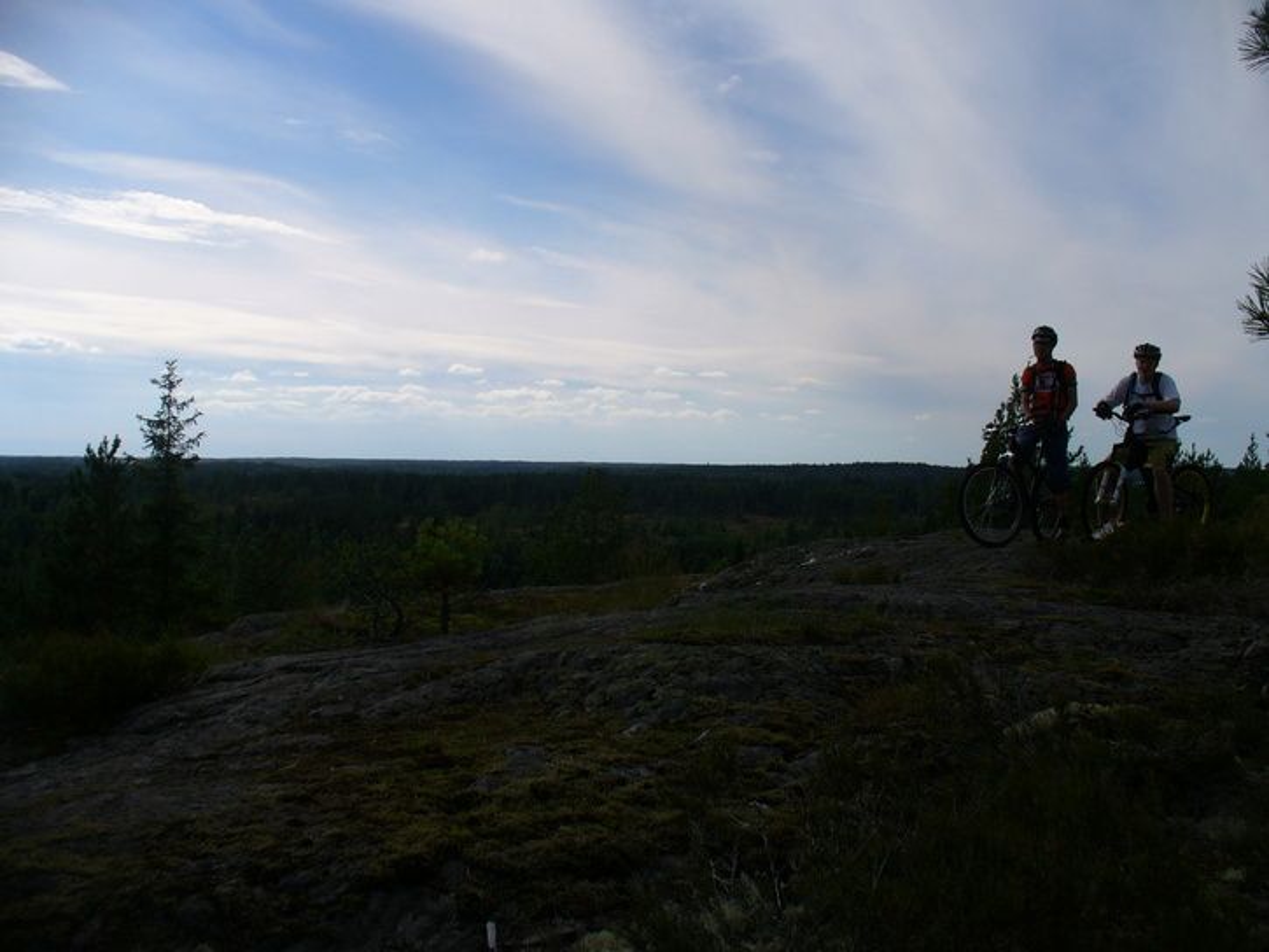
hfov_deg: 50.1
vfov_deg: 38.7
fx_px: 1357
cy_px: 476
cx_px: 634
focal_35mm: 37
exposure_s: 1/640
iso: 64
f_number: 5.6
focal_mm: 6.1
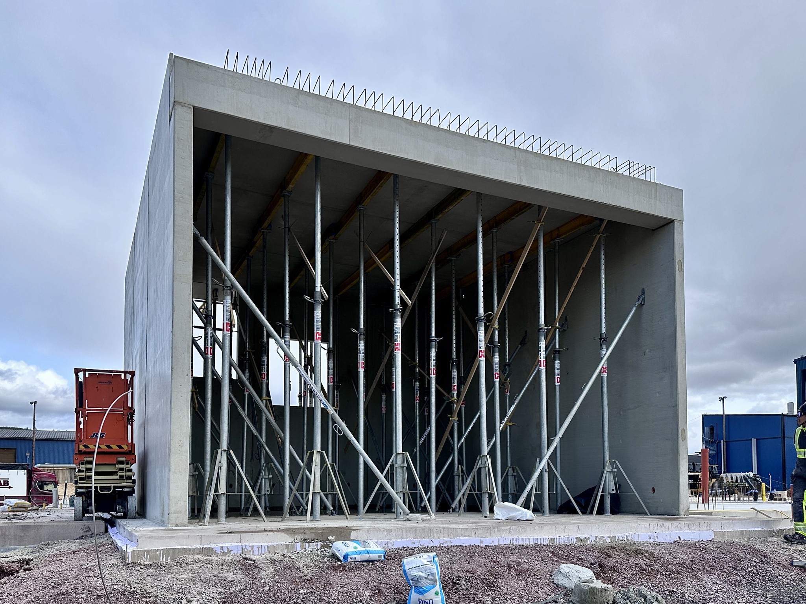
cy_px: 302
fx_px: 559
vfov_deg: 56.8
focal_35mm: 24
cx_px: 403
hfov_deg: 71.6
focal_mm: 6.86
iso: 80
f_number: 1.78
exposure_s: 1/5000
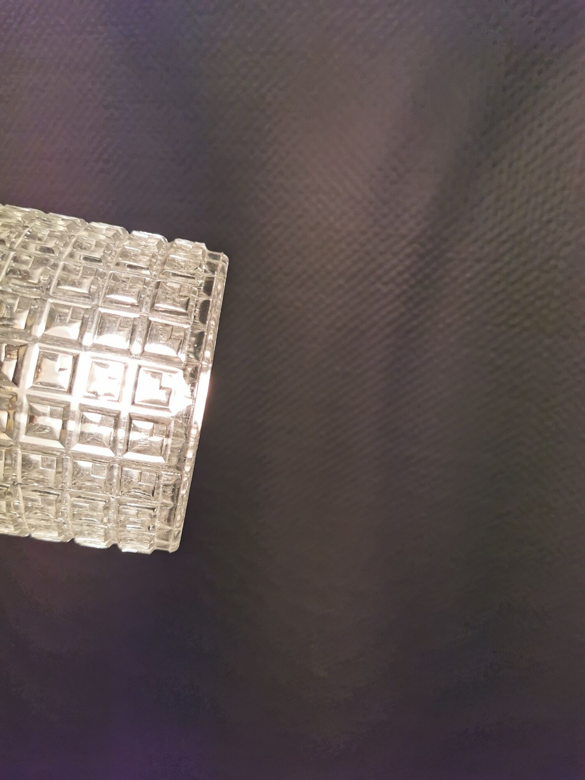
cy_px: 390
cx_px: 292
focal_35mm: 27
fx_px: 608
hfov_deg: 51.4
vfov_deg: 65.3
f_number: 1.6
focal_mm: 5.56
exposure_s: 1/99.9
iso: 50
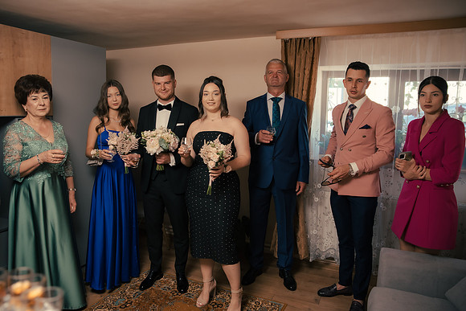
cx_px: 220
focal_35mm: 25
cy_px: 147
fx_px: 328
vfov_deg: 50.7
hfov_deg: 70.7
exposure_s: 1/200
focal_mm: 24
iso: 1000
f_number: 2.8
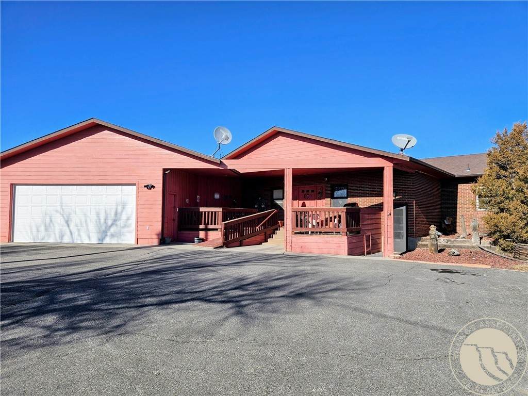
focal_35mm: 23
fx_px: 351
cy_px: 198
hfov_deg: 73.9
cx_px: 264
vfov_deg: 58.9
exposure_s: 1/2289
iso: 25
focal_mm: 5.4
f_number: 1.8
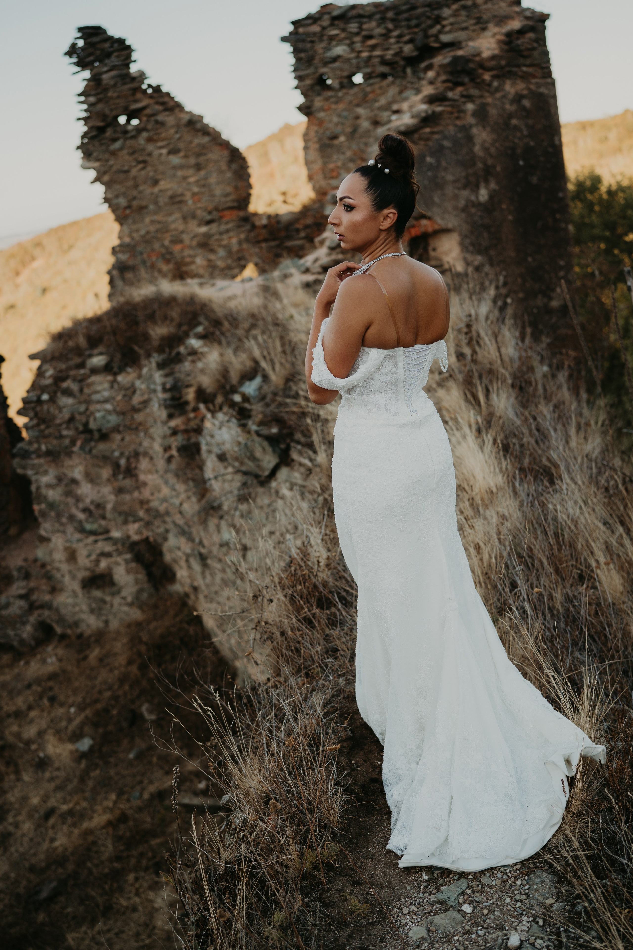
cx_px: 316
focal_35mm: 35
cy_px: 475
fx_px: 923
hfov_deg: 37.9
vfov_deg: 54.4
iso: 250
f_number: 2.2
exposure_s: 1/1600
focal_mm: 35
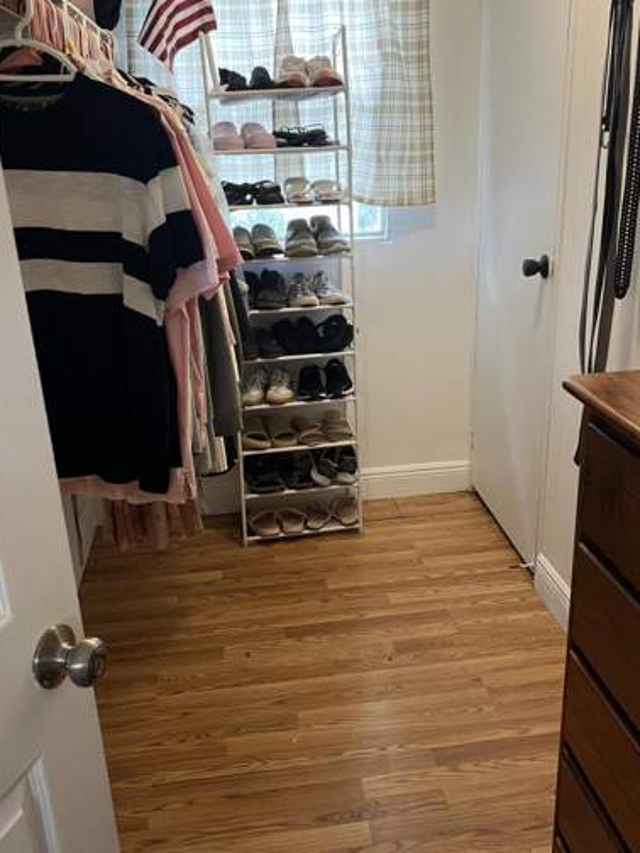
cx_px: 328
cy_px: 420
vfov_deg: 55.4
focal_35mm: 33
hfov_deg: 42.9
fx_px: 813
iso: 125
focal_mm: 5.7
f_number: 1.5
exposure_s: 1/60
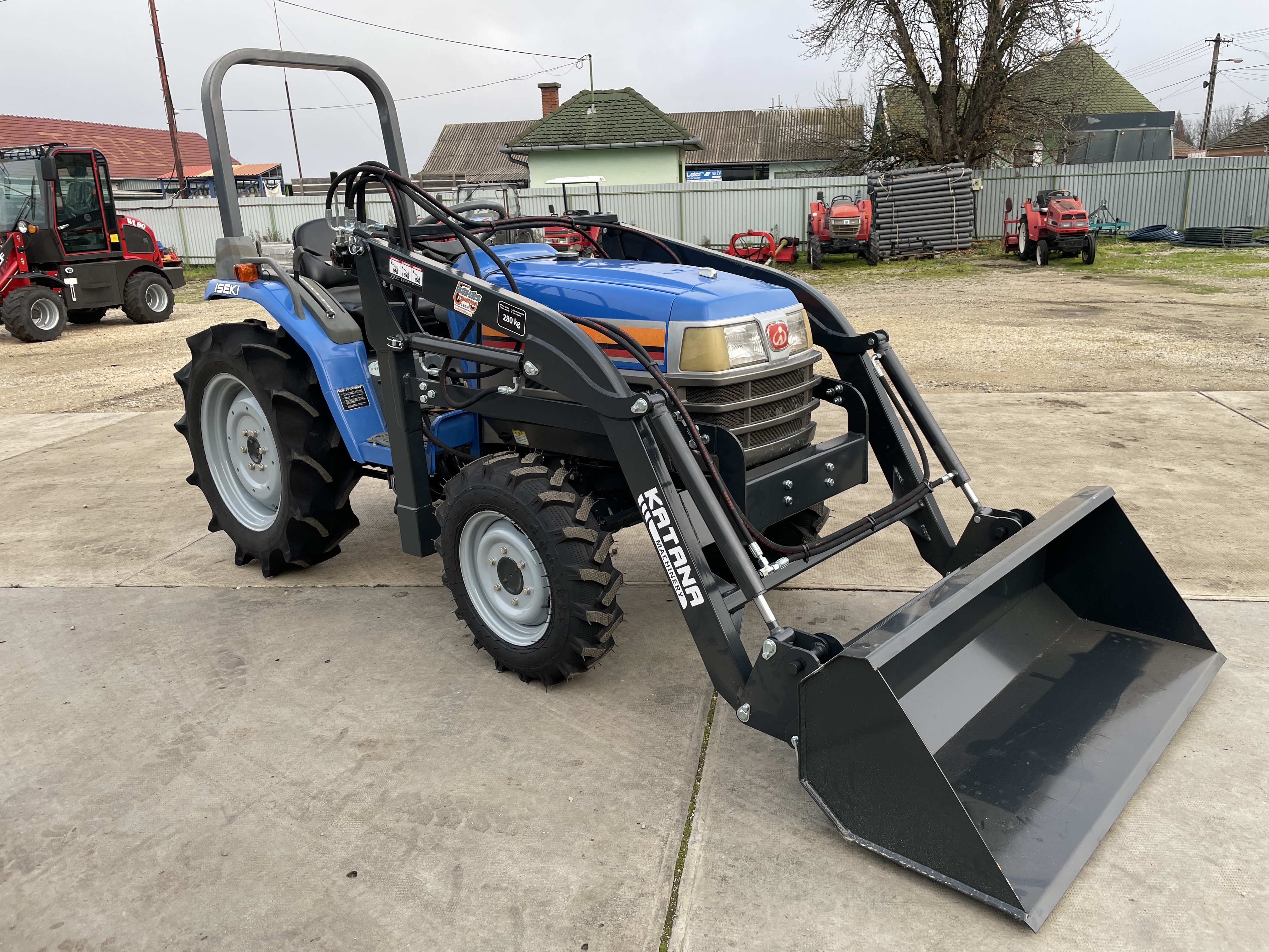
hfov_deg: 67.3
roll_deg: +1.8
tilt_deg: -15.4
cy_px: 476
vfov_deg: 53.1
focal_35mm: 26
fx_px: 953
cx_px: 634
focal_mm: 4.2
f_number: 1.6
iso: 32
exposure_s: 1/202
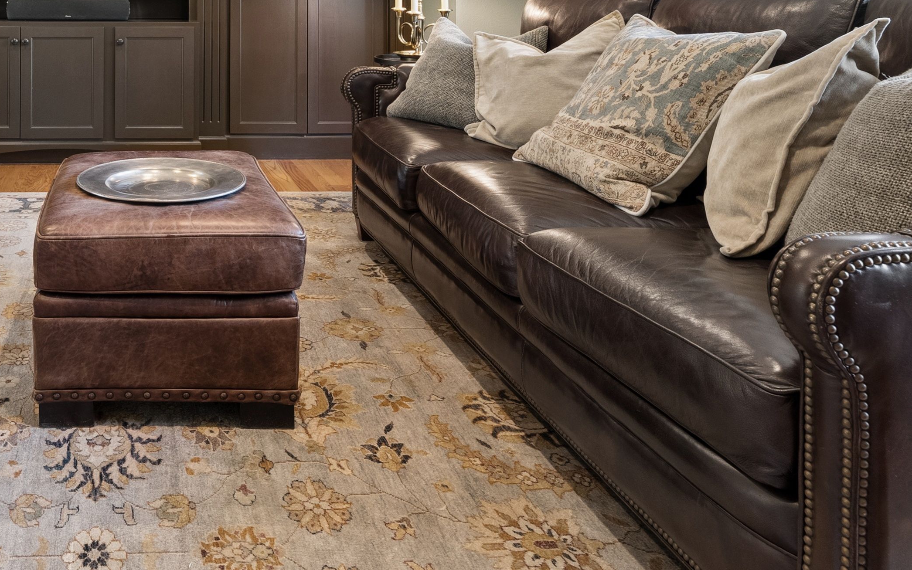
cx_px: 130
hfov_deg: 55.0
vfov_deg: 36.2
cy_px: -12
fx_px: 771
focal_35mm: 31
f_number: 9
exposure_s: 1/15
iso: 640
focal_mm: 15
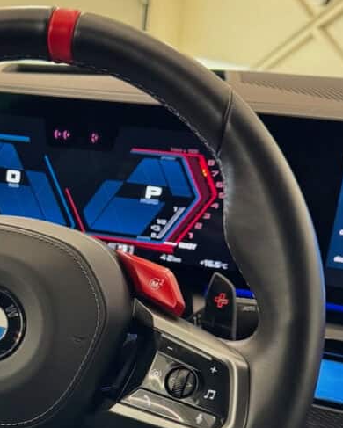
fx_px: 647
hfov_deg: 28.4
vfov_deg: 36.0
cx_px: 23
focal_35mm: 51
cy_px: 308
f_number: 1.8
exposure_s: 1/53
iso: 800
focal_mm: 6.8
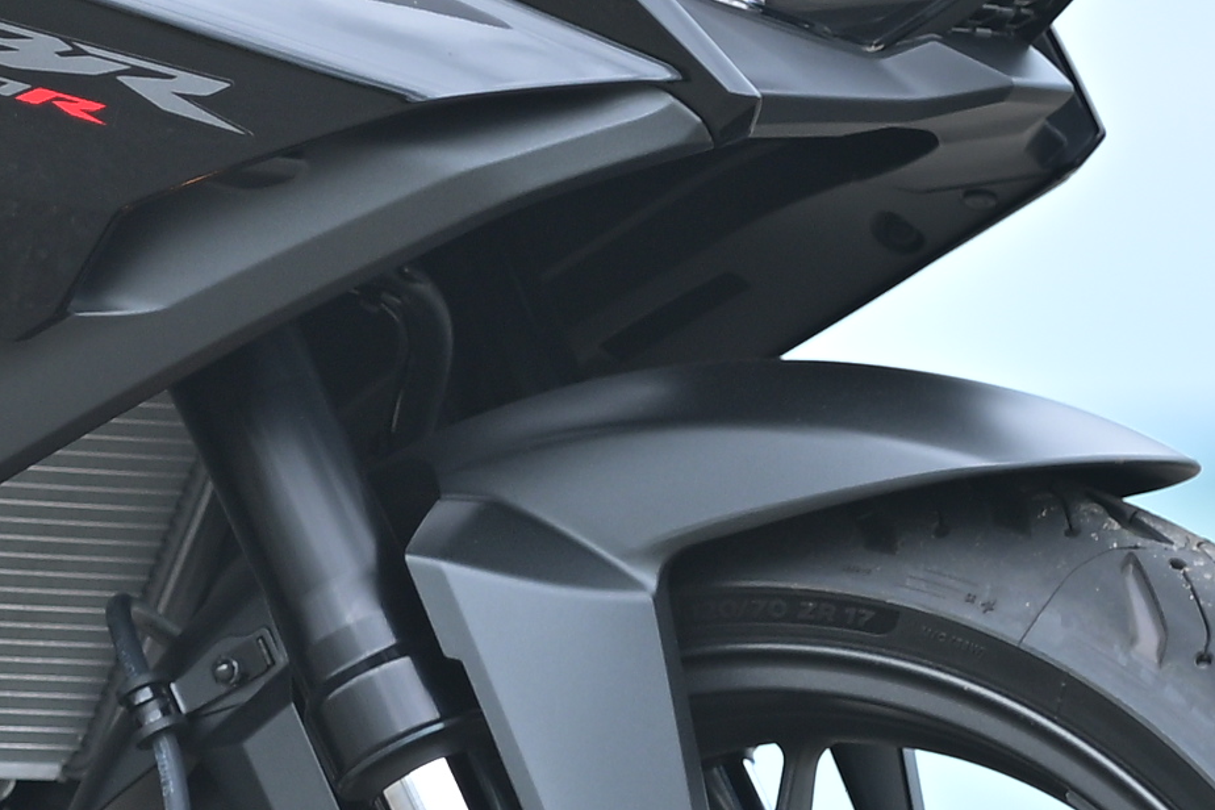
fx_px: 27133
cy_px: -158
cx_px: -684
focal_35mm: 804
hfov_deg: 2.6
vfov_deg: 1.7
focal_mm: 120
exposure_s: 1/500
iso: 80
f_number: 3.5
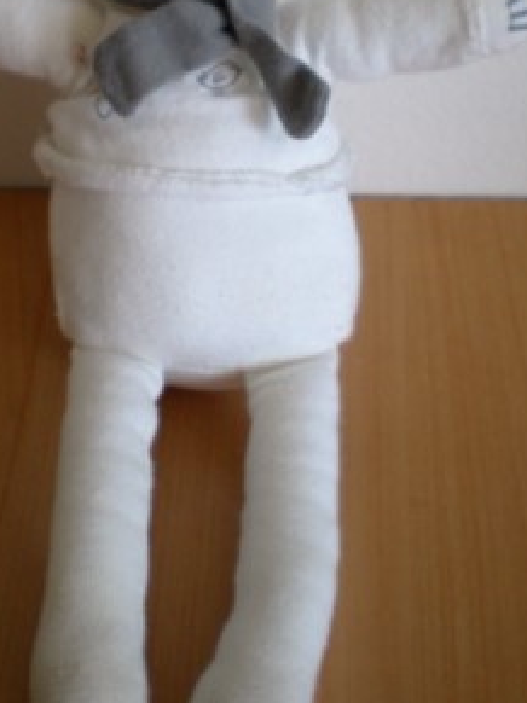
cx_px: 184
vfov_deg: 28.1
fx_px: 1381
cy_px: 172
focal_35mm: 68
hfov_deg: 21.5
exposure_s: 1/65.6
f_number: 3.1
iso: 129
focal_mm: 6.3
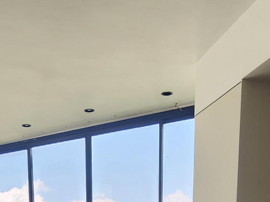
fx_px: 413
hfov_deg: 35.8
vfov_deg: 21.1
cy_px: 338
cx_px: 88
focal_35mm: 53
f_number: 2.2
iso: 64
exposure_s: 1/120
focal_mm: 2.2
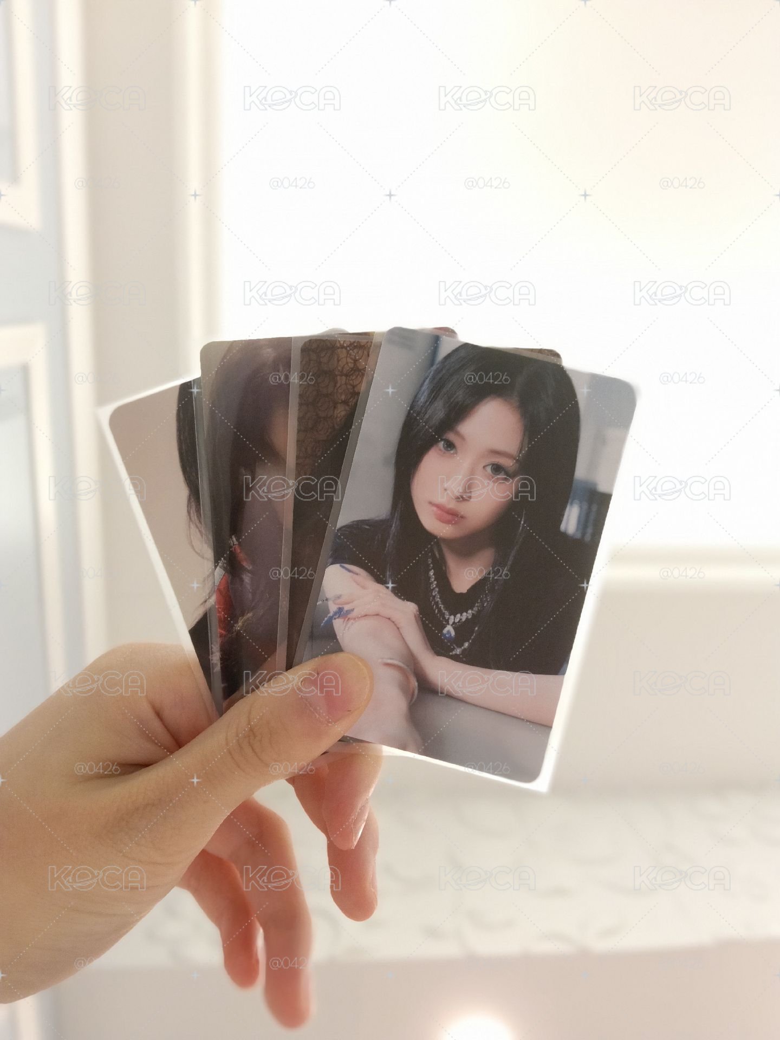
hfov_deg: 51.4
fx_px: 811
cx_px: 390
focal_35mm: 27
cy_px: 520
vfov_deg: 65.3
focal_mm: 3.98
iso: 250
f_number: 2.8
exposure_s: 1/33.3
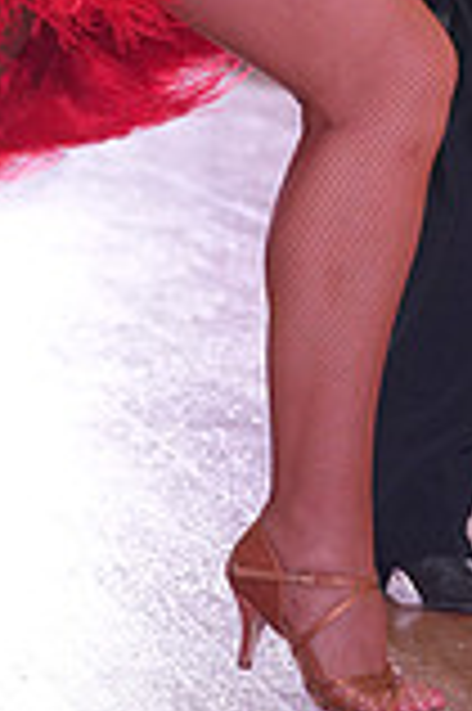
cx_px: 393
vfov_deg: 7.9
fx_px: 5065
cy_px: -324
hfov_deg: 5.3
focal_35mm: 257
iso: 2000
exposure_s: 1/500
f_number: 4
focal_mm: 70
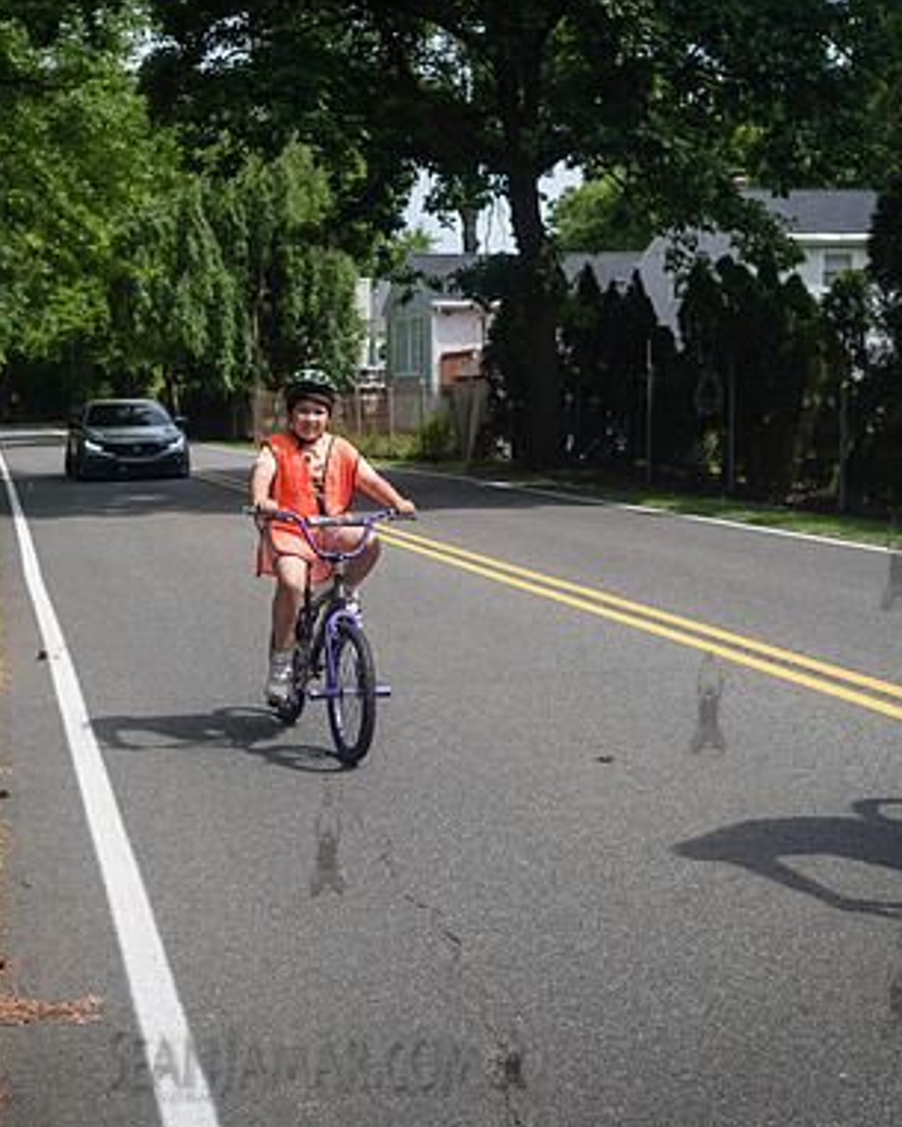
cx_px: 325
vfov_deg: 37.3
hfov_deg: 30.1
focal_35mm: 50
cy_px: 558
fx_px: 1668
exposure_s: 1/1250
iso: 200
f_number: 4
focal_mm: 35
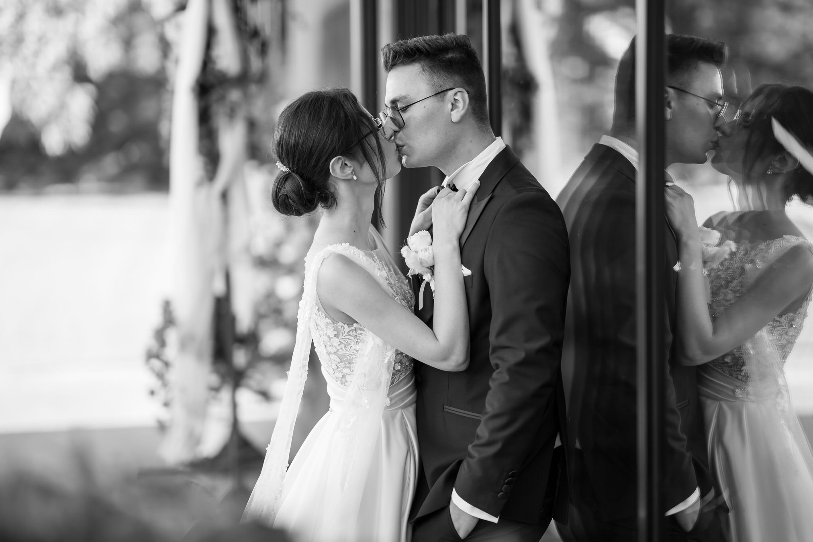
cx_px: 406
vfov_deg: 15.9
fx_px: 1942
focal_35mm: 86
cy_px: 272
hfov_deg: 23.6
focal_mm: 85
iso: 200
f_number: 1.4
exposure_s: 1/640
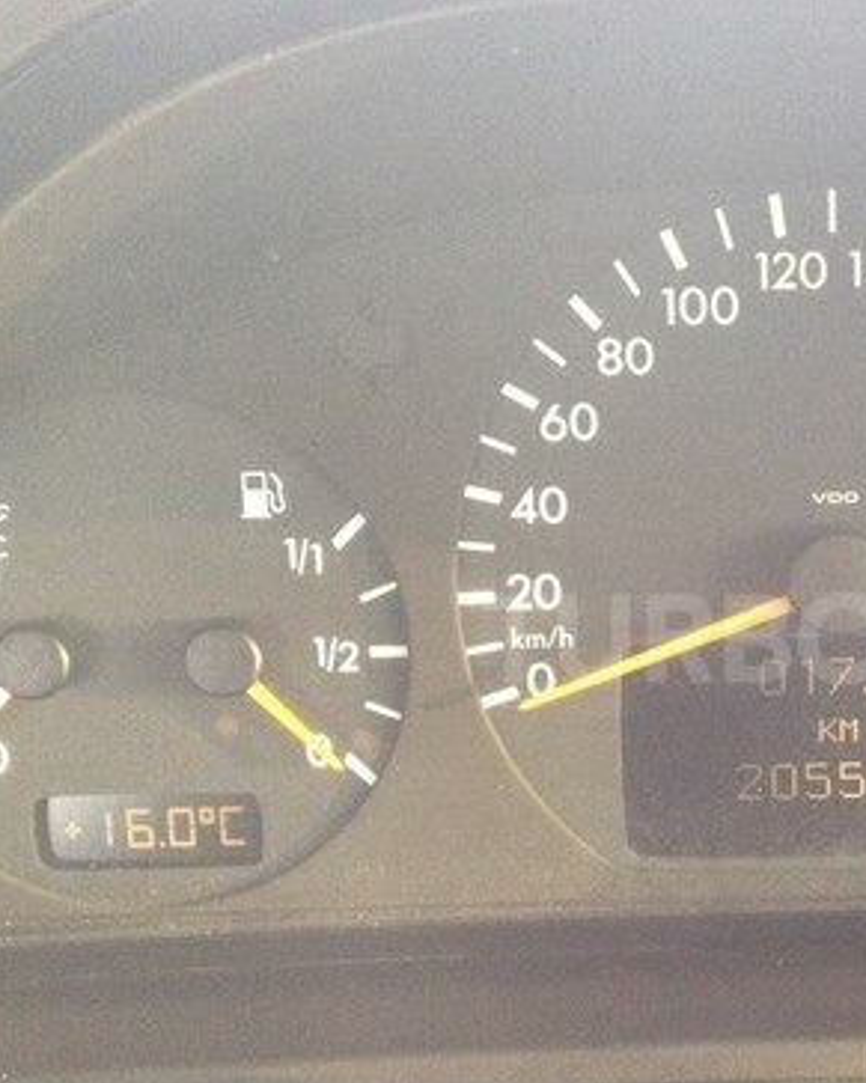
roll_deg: -1.1
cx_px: 786
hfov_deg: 23.9
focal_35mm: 62
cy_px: 638
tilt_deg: -26.0
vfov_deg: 30.4
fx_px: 1987
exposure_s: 1/20
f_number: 2.4
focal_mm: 4.28
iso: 320
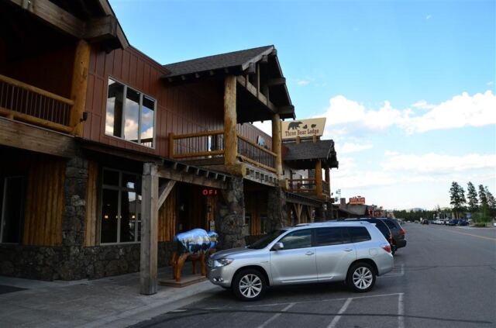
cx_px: 248
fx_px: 371
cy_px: 164
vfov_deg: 47.7
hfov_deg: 67.5
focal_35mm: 27
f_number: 7.1
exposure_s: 1/200
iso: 200
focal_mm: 18
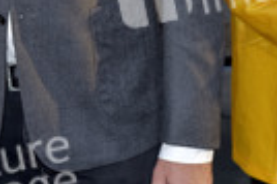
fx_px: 1606
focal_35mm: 209
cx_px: 32
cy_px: -124
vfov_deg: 6.4
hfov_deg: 9.8
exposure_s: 1/250
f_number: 6.3
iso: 500
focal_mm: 70
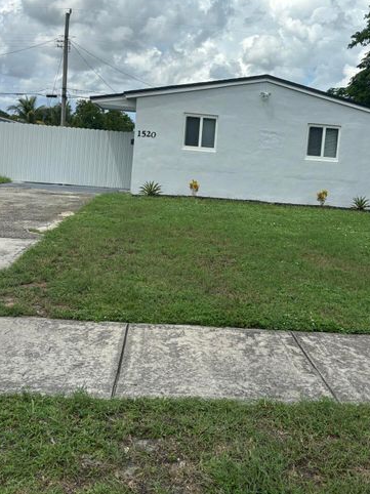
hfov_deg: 39.5
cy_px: 186
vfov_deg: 50.9
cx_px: 220
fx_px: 514
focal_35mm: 36
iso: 50
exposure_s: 1/4854
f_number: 1.6
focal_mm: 5.96
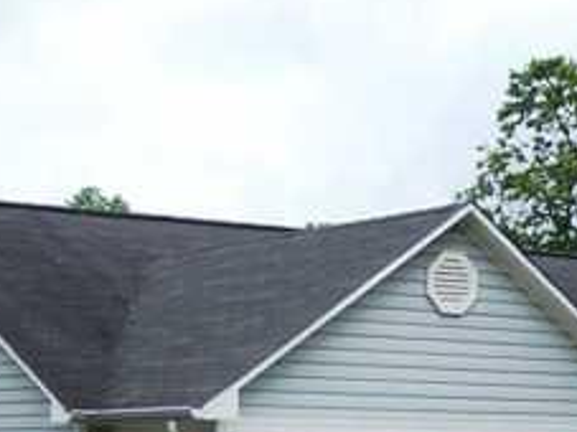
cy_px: 470
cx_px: 447
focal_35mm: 107
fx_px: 1783
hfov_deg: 18.2
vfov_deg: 13.6
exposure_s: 1/350
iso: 80
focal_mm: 6.3
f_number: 2.8
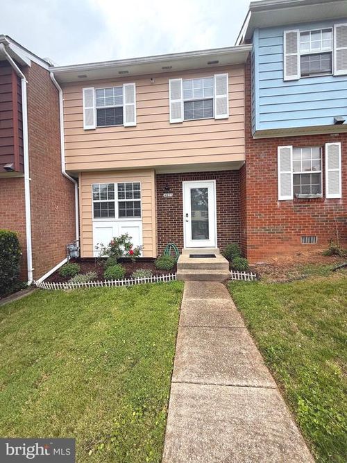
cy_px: 232
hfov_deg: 85.7
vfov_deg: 102.1
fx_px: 187
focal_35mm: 14
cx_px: 174
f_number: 2.2
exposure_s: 1/770
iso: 50
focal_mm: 2.22
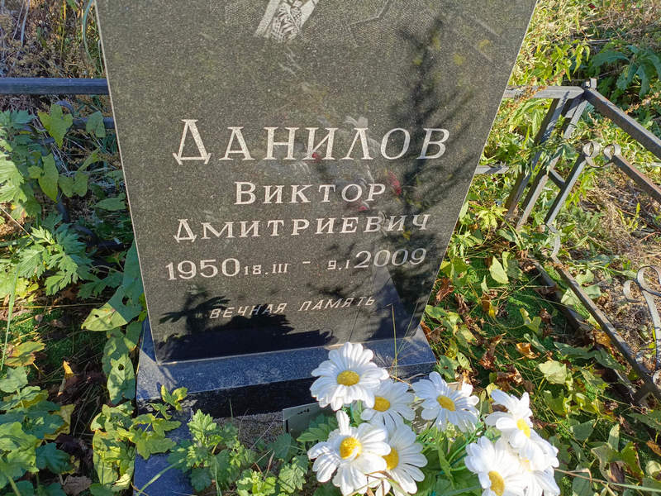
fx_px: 477
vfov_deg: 54.9
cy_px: 248
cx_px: 330
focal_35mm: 25
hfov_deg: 69.4
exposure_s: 1/349
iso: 112
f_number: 1.69
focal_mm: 4.76
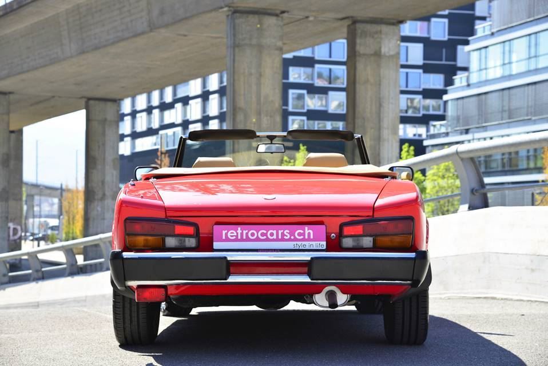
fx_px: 1295
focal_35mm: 85
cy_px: 183
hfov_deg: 23.9
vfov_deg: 16.1
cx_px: 274
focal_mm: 85
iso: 200
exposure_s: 1/125
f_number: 8
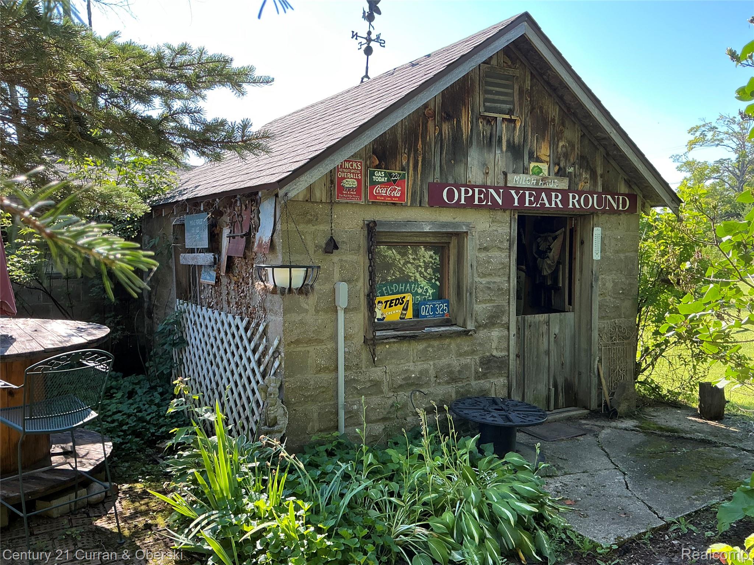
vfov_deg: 49.7
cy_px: 282
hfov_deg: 63.4
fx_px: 610
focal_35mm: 28
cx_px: 377
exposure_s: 1/222
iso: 25
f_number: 1.8
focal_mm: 3
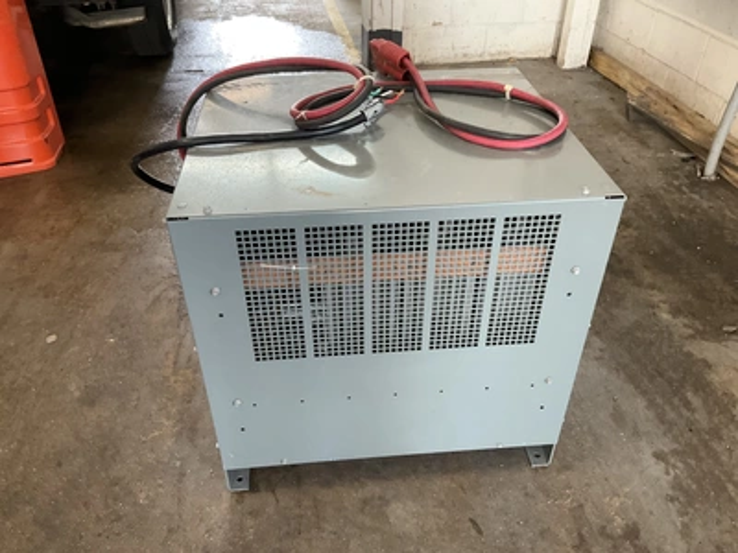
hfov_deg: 61.7
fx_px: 618
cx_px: 369
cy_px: 276
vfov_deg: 48.2
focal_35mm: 29
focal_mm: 3
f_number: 1.8
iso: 125
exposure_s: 1/60
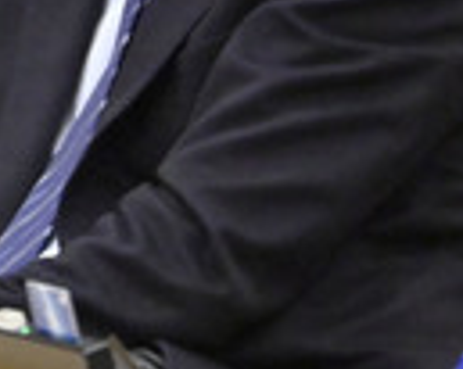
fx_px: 26920
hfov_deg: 1.0
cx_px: 163
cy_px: -29
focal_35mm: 1966
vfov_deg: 0.8
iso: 5000
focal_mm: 600
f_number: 6.3
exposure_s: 1/640
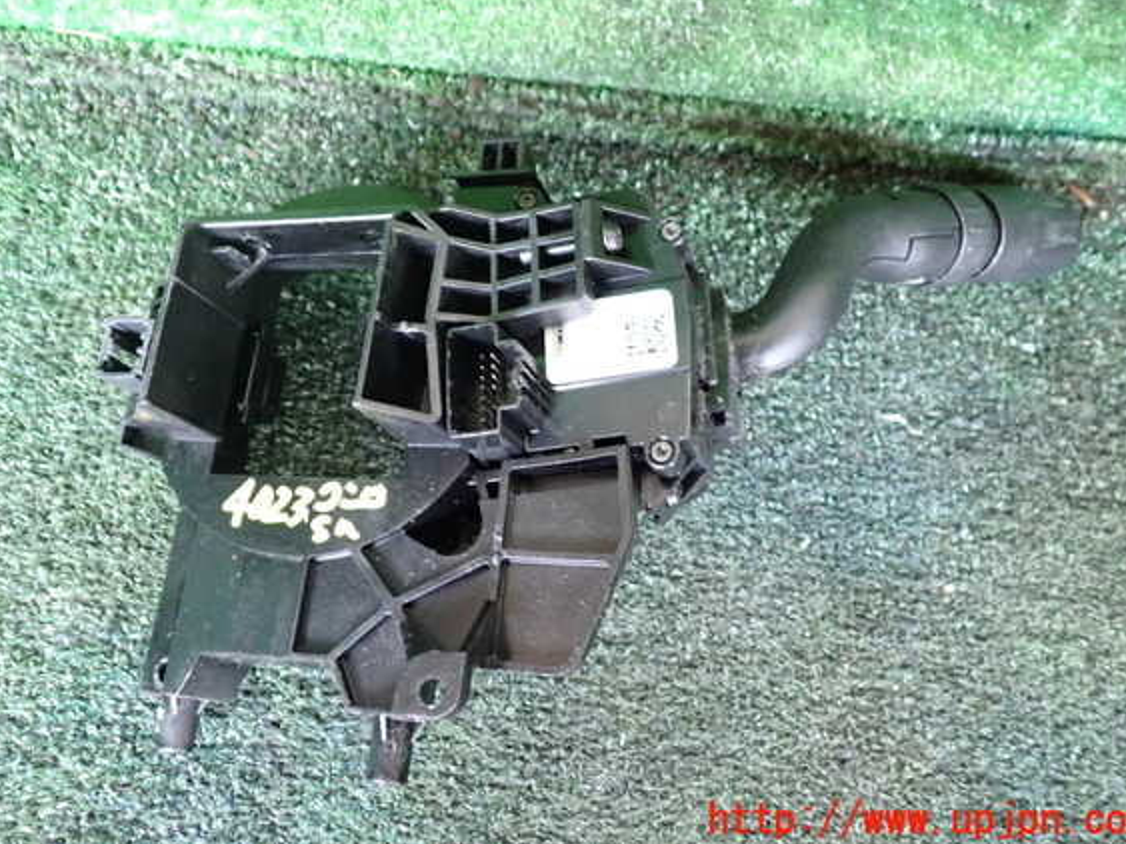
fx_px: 1041
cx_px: 560
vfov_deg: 44.1
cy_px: 396
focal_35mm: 32
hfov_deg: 56.8
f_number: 2.3
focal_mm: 5.4
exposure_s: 1/30
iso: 500
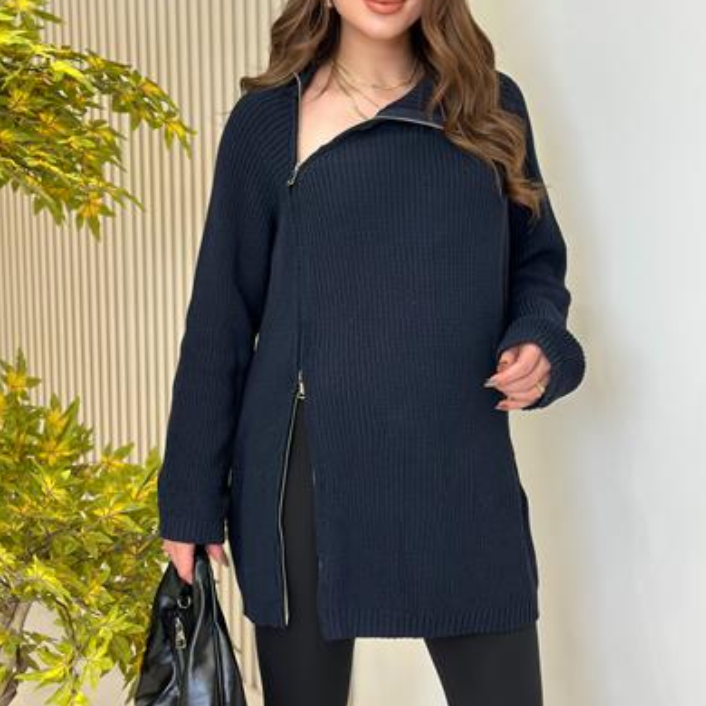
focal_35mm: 58
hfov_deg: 29.6
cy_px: 265
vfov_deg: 29.4
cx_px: 360
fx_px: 1338
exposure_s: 1/100
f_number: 1.78
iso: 64
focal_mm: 6.86
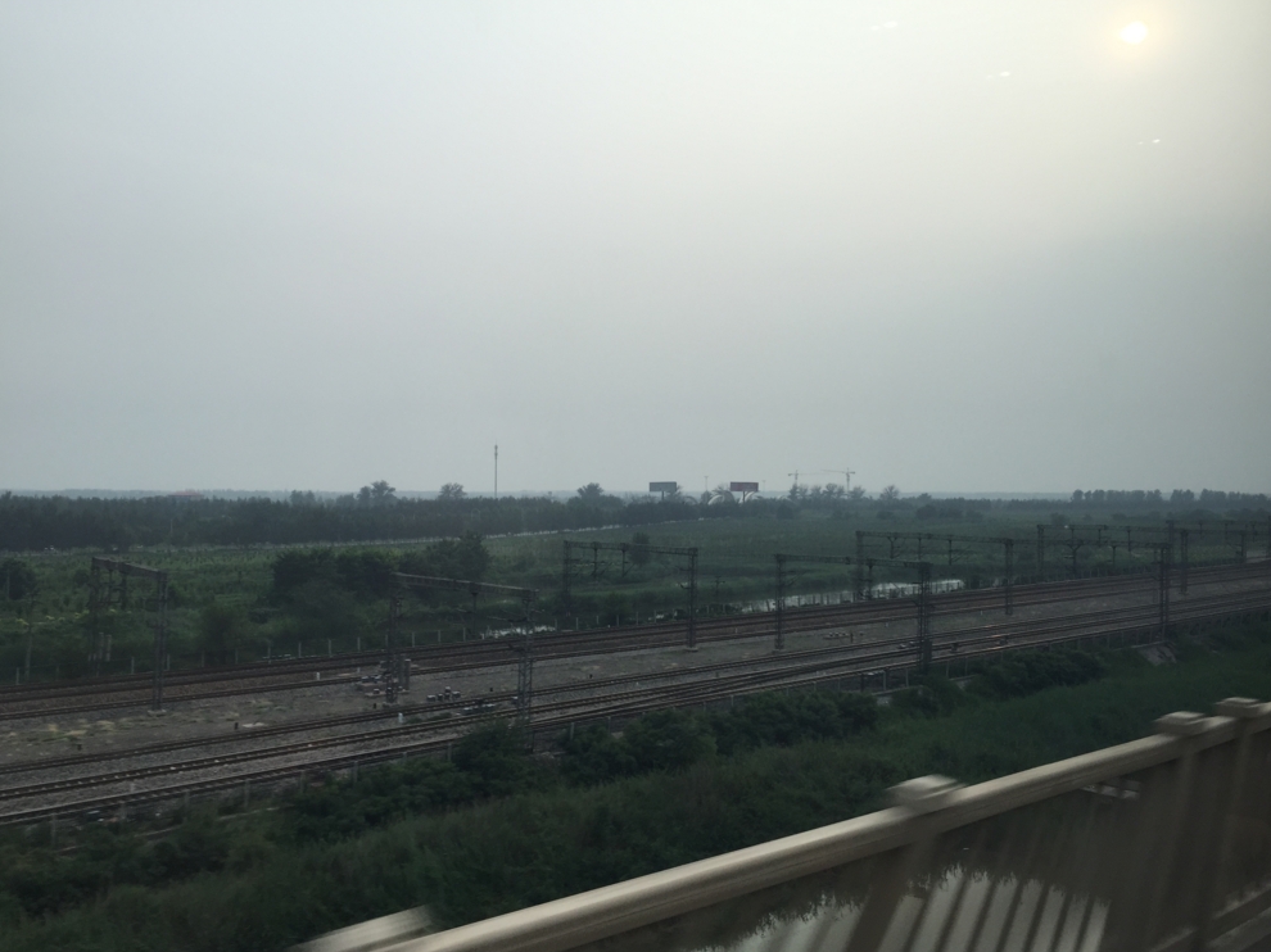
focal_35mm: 30
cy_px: 489
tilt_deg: +1.4
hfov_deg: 60.0
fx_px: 1101
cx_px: 650
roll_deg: -0.9
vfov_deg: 46.8
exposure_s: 1/542
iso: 32
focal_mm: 4.15
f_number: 2.2
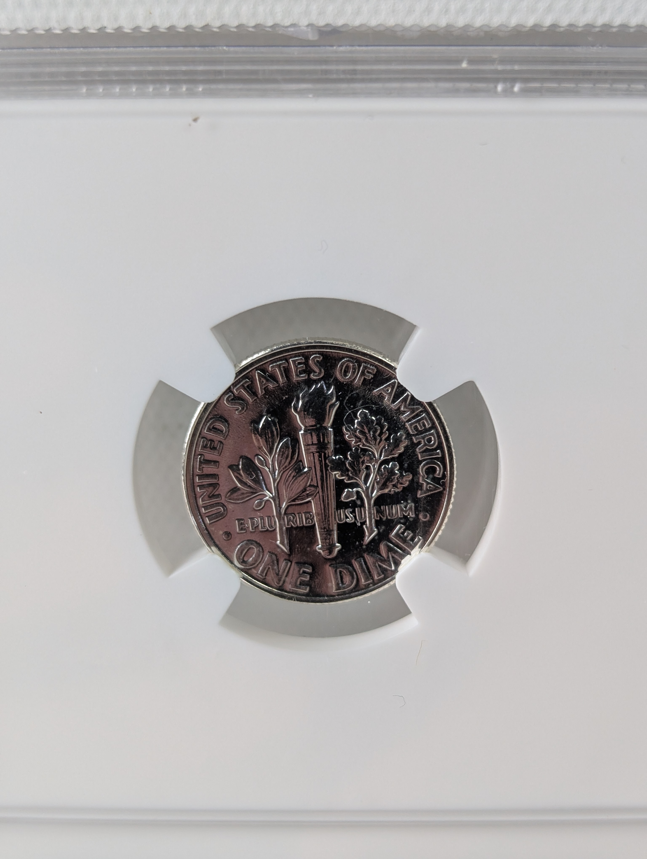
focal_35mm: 49
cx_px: 324
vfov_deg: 38.9
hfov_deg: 29.7
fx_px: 1218
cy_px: 430
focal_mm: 6.9
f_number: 1.68
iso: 100
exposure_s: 1/120
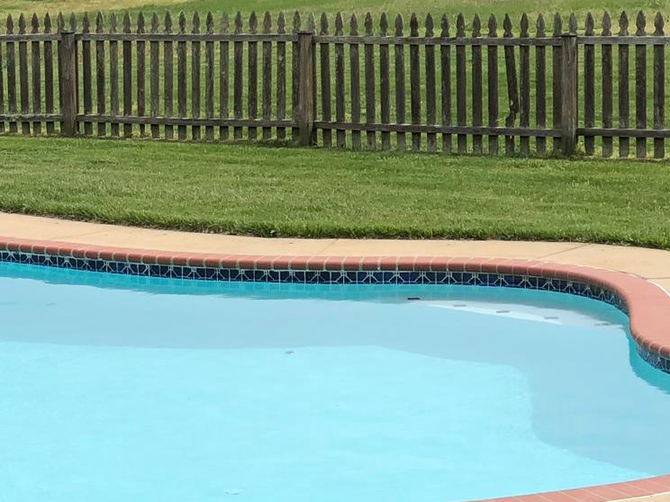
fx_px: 3039
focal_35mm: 157
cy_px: 287
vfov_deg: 9.5
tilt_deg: -11.0
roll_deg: +2.7
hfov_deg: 12.4
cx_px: -79
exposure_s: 1/1012
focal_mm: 6.6
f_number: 2.8
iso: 20
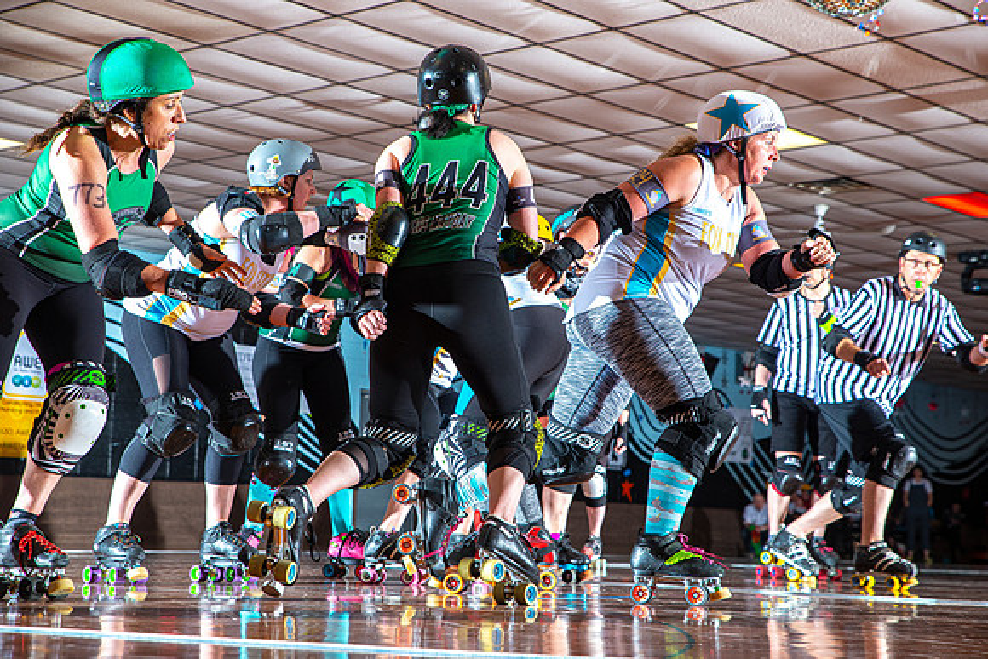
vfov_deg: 19.5
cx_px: 494
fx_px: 1921
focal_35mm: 70
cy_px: 330
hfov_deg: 28.8
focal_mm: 70
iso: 640
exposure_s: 1/160
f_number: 7.1
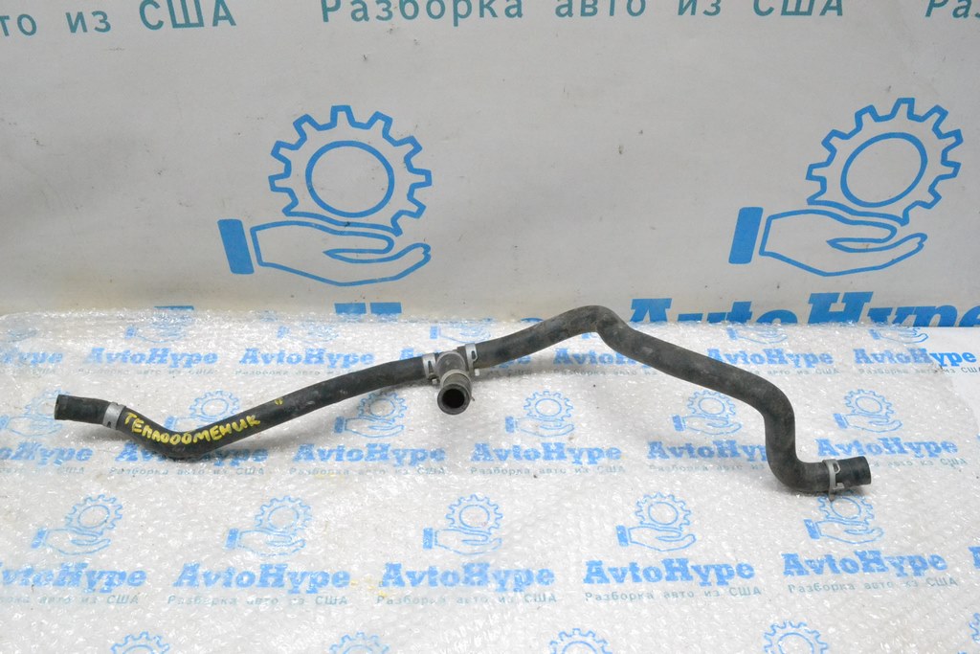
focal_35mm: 30
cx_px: 490
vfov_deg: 43.6
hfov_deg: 61.9
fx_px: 817
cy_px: 327
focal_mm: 20
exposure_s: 1/100
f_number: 13
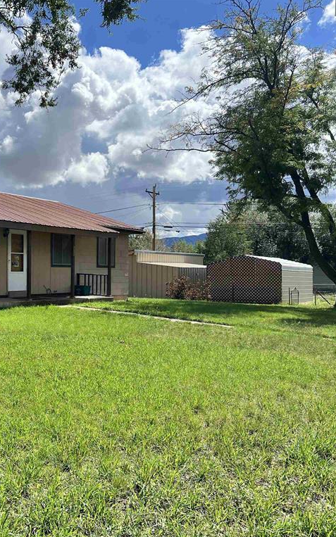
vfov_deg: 52.7
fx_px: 542
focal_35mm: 37
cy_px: 267
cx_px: 23
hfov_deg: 32.4
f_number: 1.5
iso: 50
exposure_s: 1/5319
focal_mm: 5.7
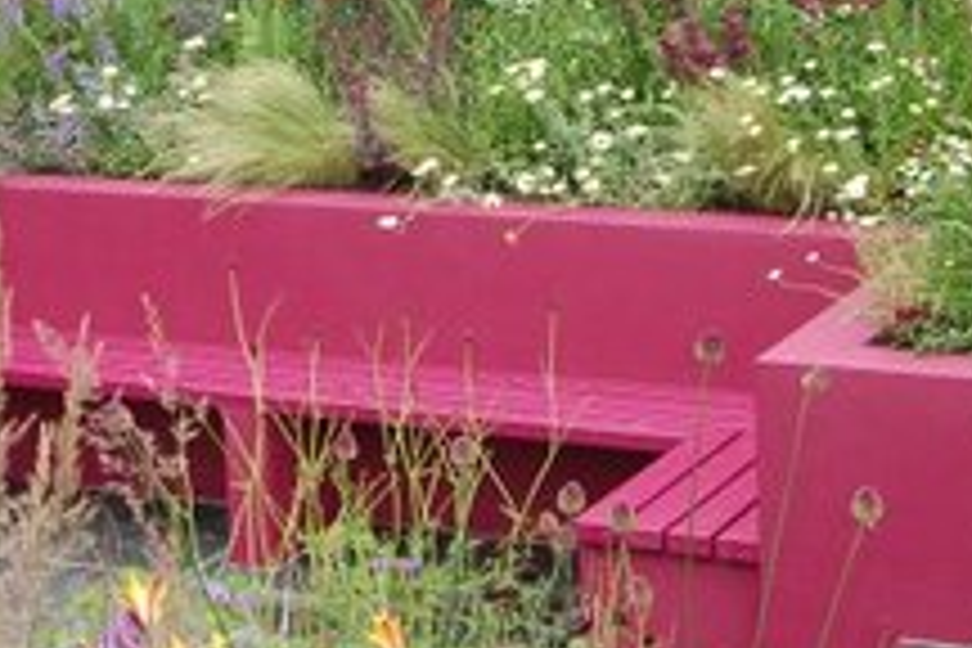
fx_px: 2835
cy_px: -2
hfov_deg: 19.3
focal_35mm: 105
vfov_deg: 12.9
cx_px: 198
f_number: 10
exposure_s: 1/200
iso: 400
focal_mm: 28
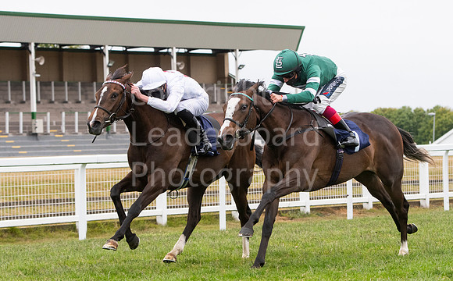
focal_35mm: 180
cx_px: 220
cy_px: 133
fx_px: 2212
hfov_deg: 11.7
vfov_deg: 7.3
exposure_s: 1/1600
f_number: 5.6
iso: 1000
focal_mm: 95
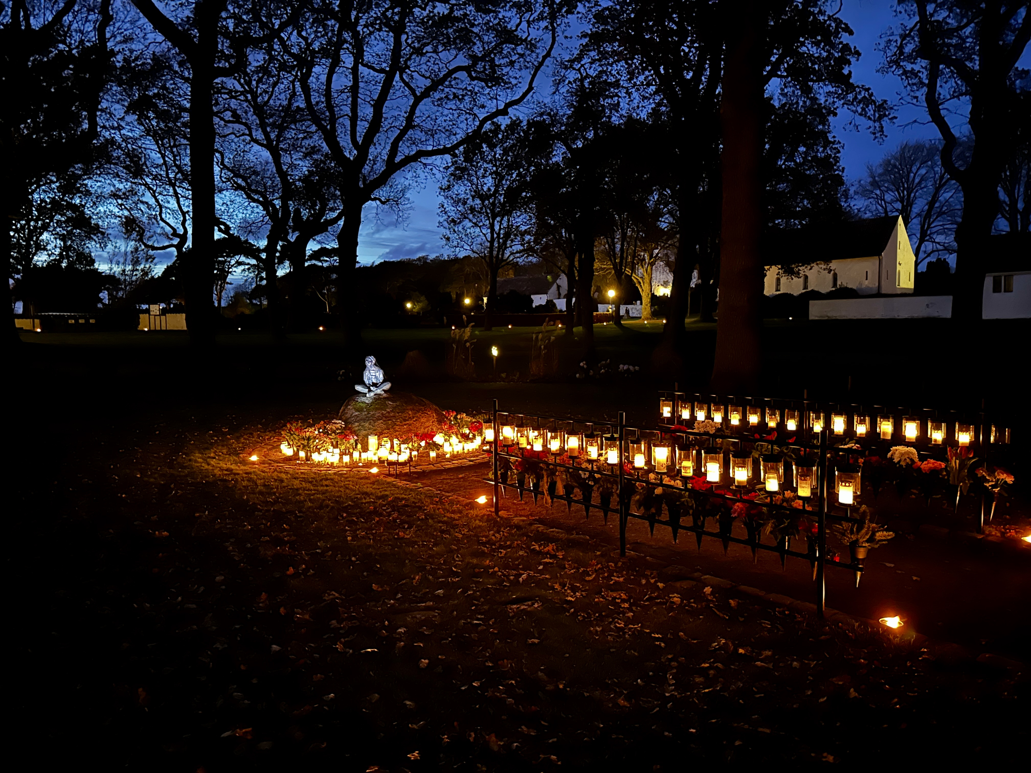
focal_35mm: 24
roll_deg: +0.9
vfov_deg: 56.8
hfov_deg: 71.6
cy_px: 386
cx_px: 516
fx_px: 715
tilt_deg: -4.8
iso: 2000
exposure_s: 1/5
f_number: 1.78
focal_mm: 6.86
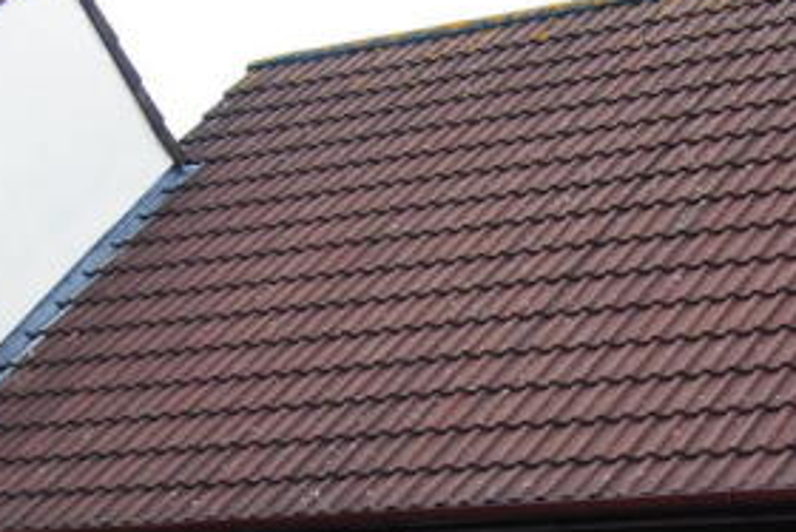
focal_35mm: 112
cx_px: 658
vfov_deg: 12.1
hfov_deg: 18.1
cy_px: 491
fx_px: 2478
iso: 200
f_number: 7.1
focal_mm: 32
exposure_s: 1/60
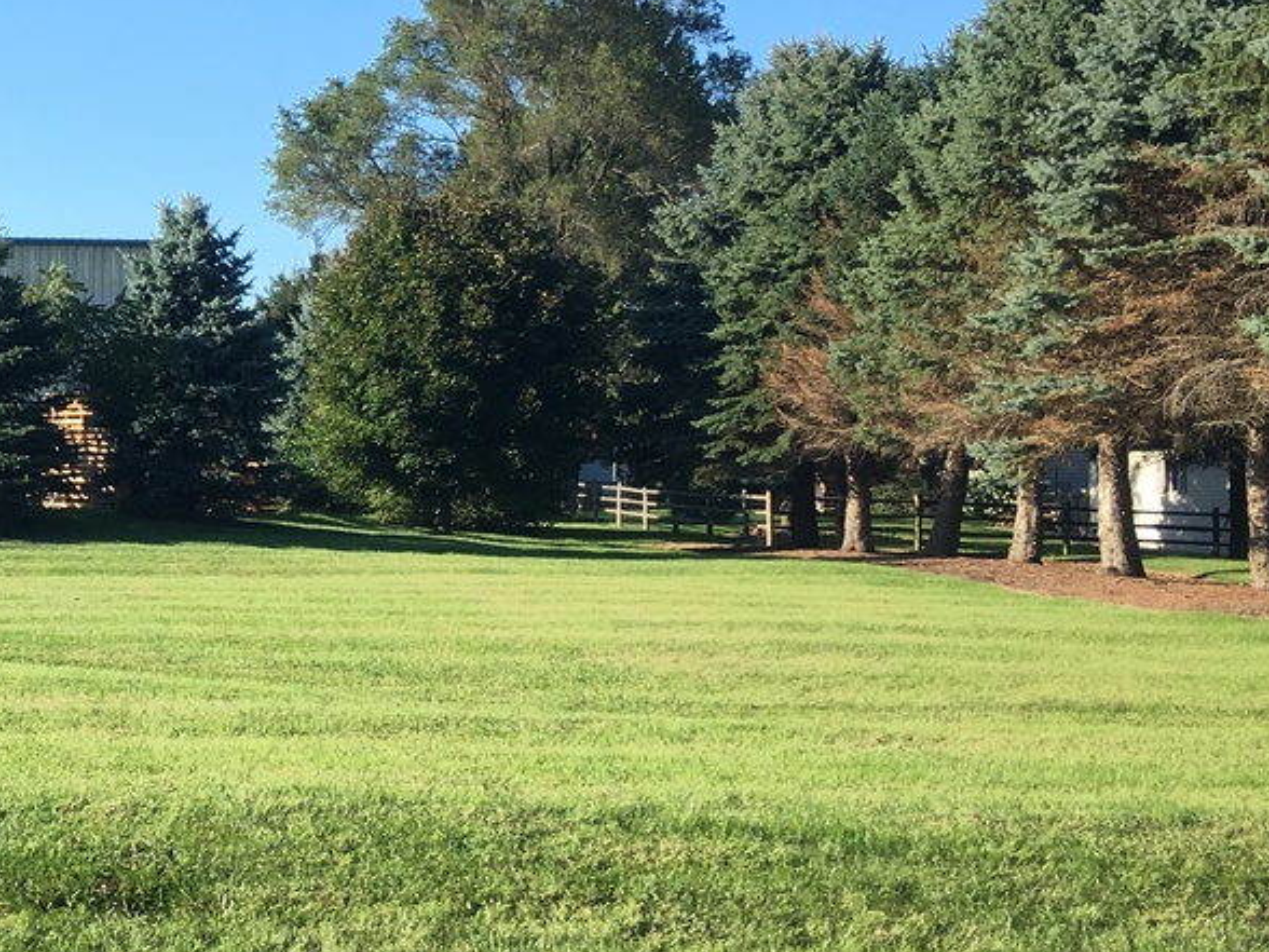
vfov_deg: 20.7
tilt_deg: +3.3
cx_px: -91
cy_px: 337
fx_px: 2603
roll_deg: -0.2
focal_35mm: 71
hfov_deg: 25.6
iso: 25
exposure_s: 1/534
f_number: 2.2
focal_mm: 4.15
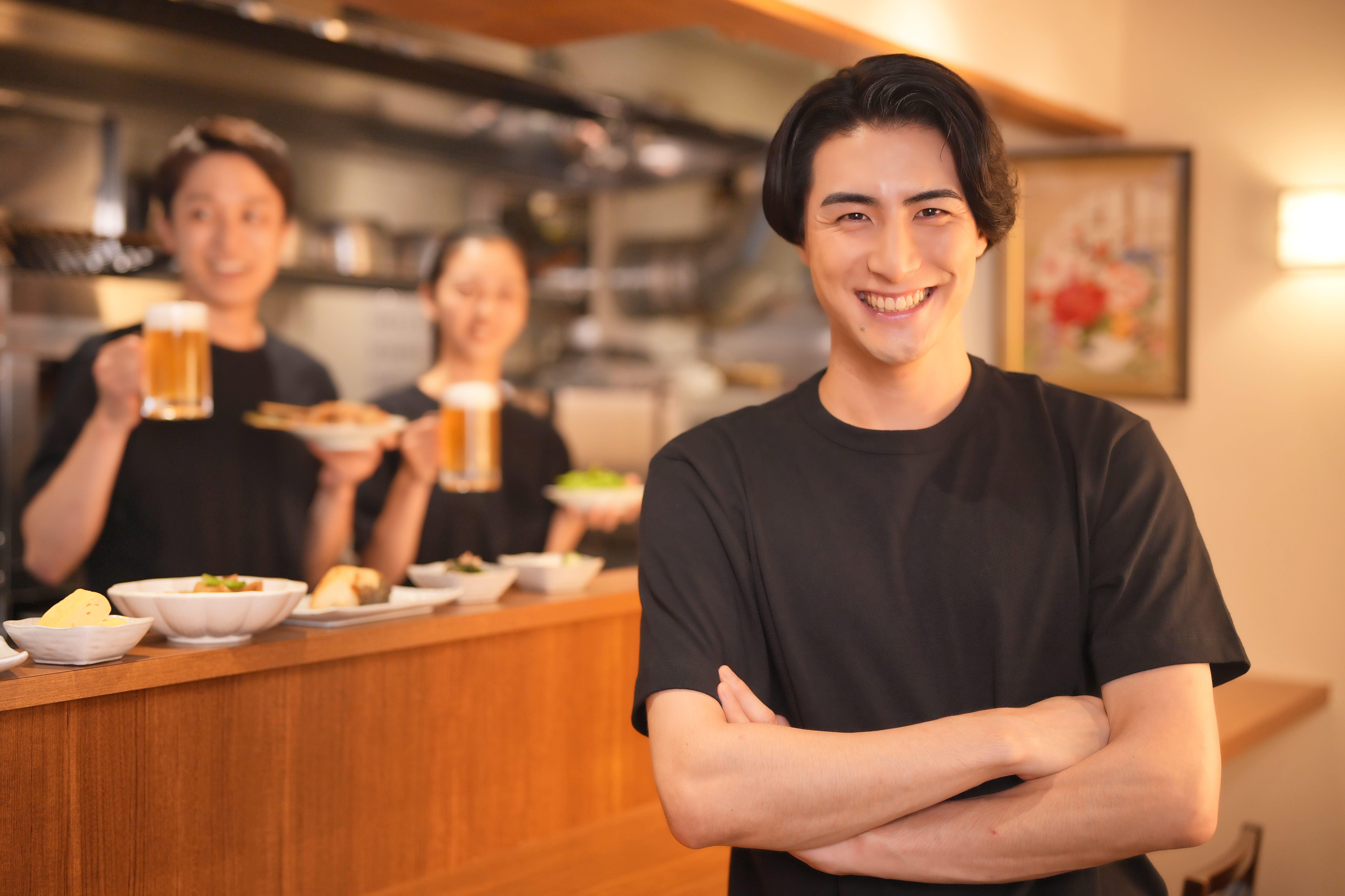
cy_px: 448
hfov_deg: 39.6
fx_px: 1868
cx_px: 672
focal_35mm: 50
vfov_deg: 27.0
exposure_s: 1/500
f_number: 1.8
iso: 400
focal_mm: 50
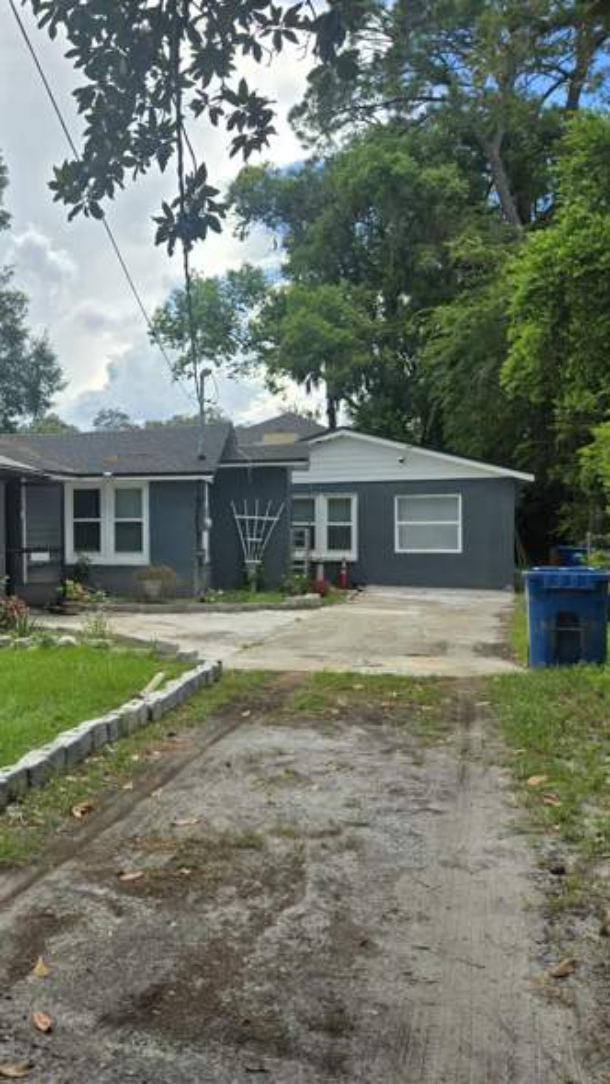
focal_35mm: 34
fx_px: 977
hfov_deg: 32.4
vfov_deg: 58.0
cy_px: 536
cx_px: 29
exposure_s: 1/1533
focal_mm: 5.4
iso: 25
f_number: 1.8
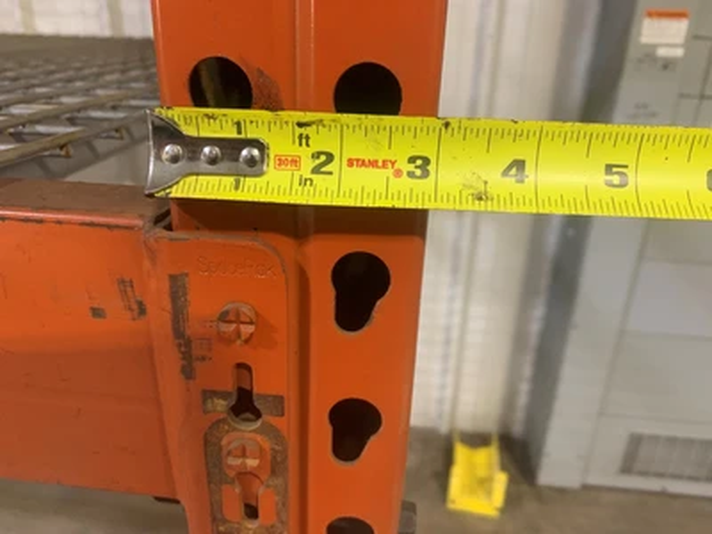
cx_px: 356
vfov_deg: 53.1
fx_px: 535
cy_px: 267
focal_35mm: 26
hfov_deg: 67.3
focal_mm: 4.25
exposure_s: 1/60
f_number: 1.8
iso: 400
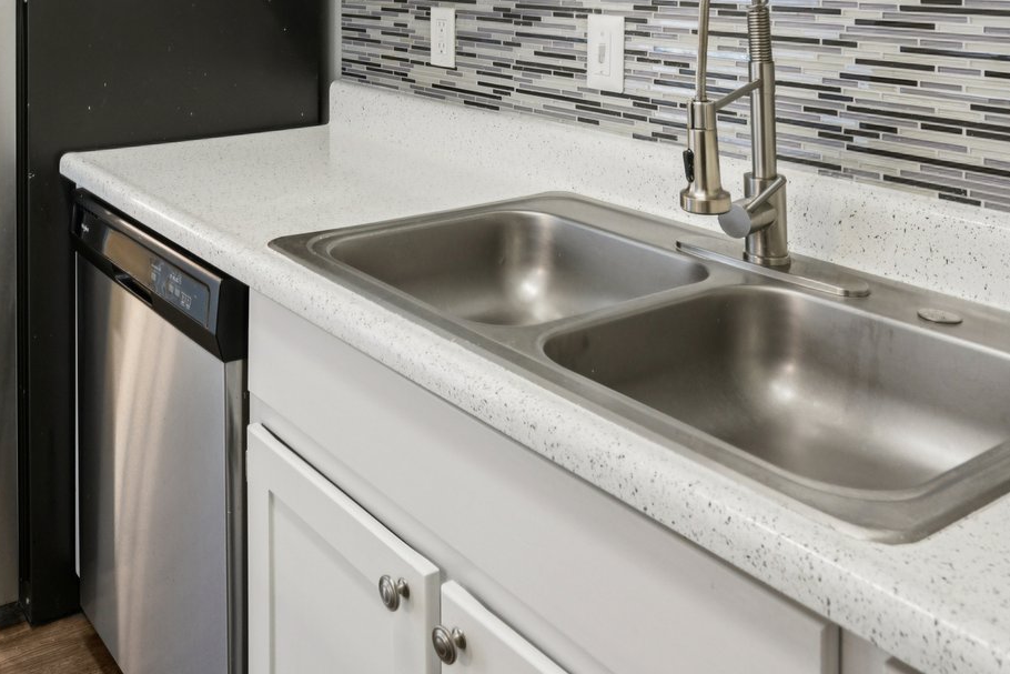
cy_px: -61
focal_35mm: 36
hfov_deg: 51.5
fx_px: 1010
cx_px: 290
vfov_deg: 32.6
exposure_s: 1/13
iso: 400
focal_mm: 16
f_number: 8
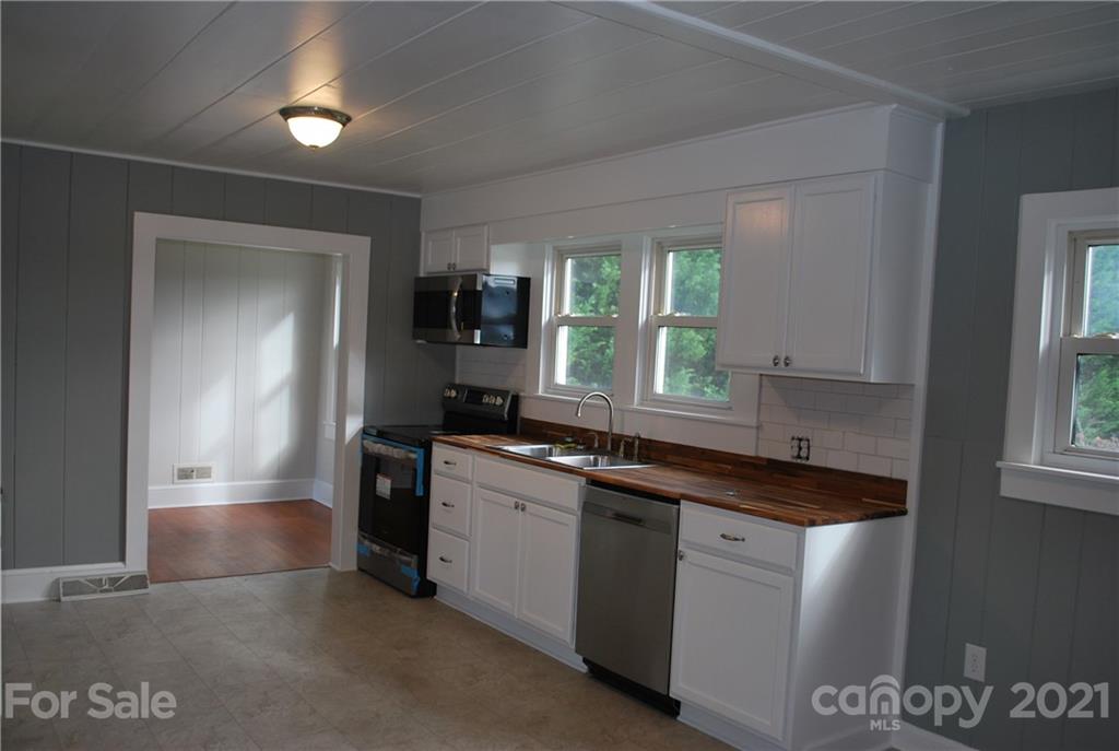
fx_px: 934
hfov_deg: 61.8
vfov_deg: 43.8
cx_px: 560
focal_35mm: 30
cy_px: 376
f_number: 3.8
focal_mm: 20
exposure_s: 1/60
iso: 200
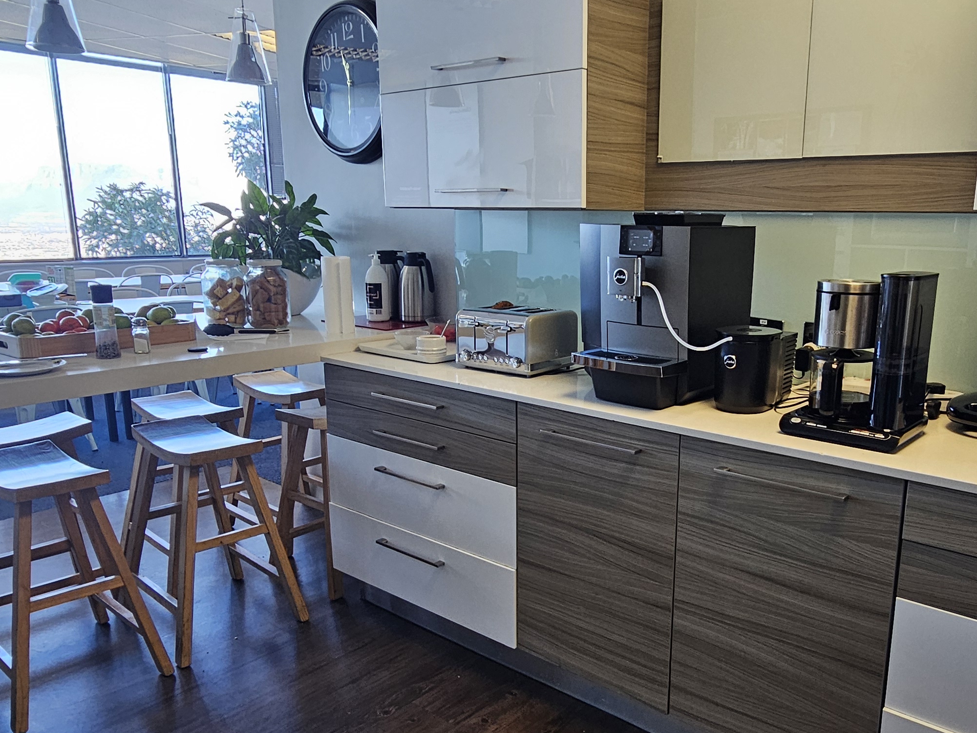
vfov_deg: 53.0
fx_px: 734
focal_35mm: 26
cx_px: 594
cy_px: 393
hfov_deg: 66.6
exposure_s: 1/50
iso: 64
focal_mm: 2.2
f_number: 2.2
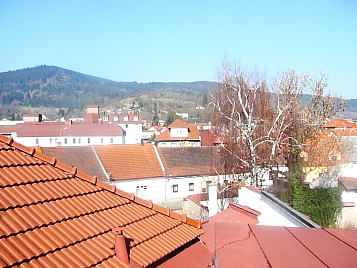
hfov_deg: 52.6
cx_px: 178
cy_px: 134
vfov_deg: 40.7
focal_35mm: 35
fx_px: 361
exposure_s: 1/2000
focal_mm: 5.2
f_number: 5
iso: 800
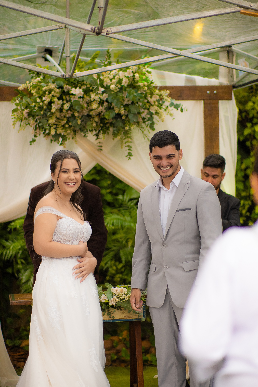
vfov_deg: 24.2
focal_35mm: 84
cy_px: 194
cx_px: 129
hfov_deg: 16.3
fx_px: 903
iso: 500
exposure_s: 1/2500
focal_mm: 56
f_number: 1.4
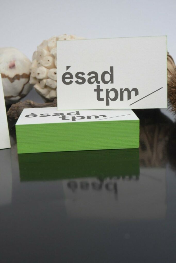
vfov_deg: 35.0
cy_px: 132
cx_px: 88
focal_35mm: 57
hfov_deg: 23.8
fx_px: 418
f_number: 8
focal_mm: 38
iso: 800
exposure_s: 1/125
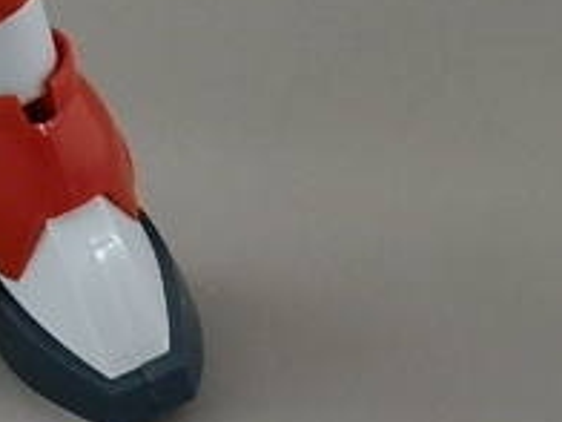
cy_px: -155
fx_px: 1802
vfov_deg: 12.8
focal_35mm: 111
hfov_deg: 16.7
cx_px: -166
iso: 200
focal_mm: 6.17
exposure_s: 1/8
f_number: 3.5
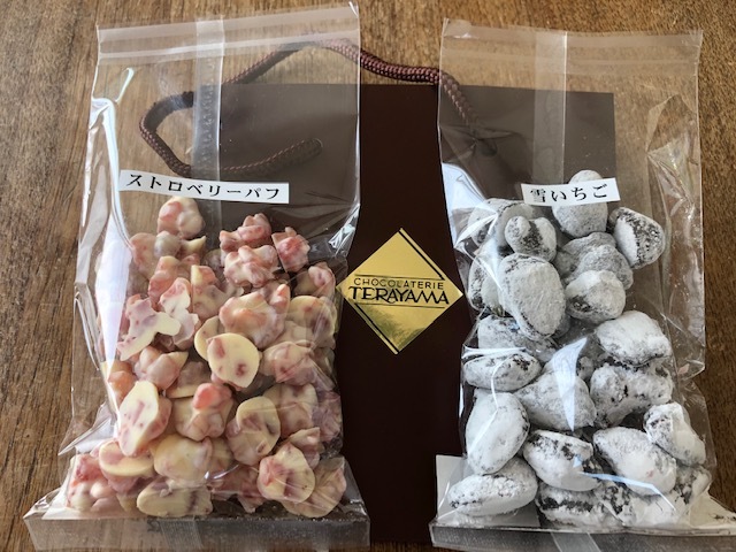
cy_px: 276
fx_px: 595
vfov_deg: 49.7
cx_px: 368
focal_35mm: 28
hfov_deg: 63.4
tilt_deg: -67.2
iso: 32
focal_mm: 4
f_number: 1.8
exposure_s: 1/120
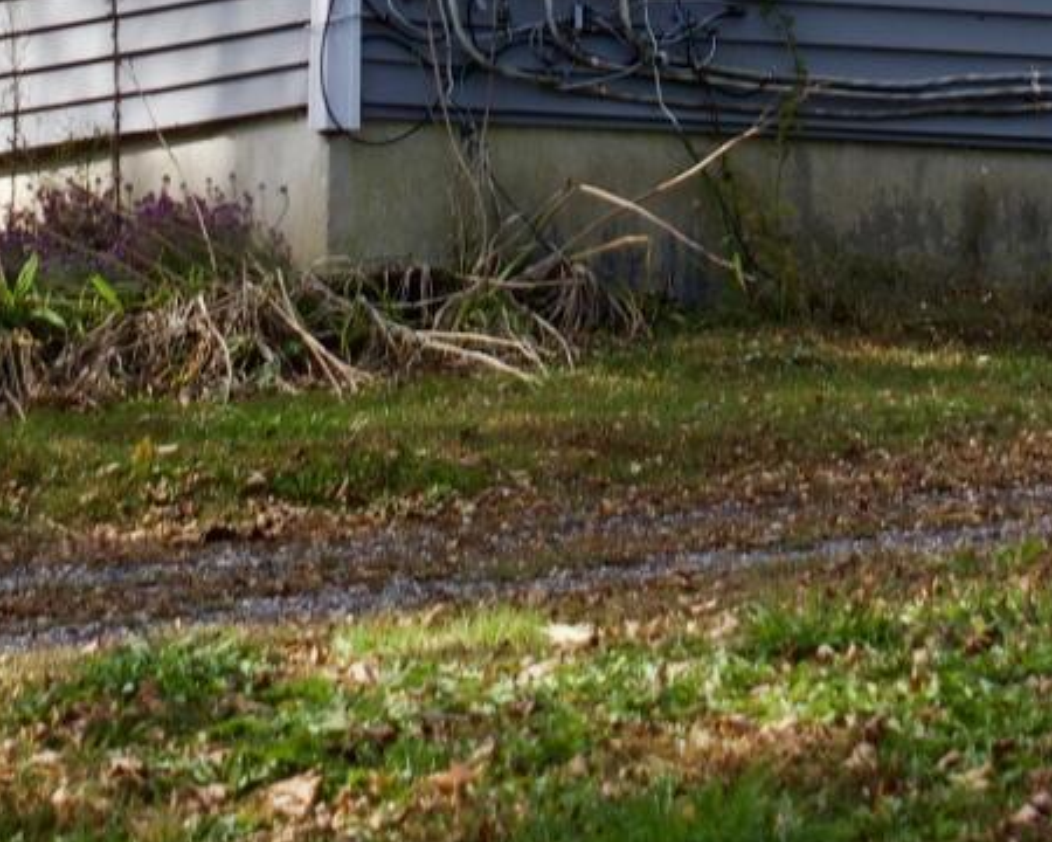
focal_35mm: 269
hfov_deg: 7.2
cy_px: -889
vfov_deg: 5.6
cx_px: 825
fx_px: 8385
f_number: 2.8
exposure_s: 1/500
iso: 100
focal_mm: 28.7
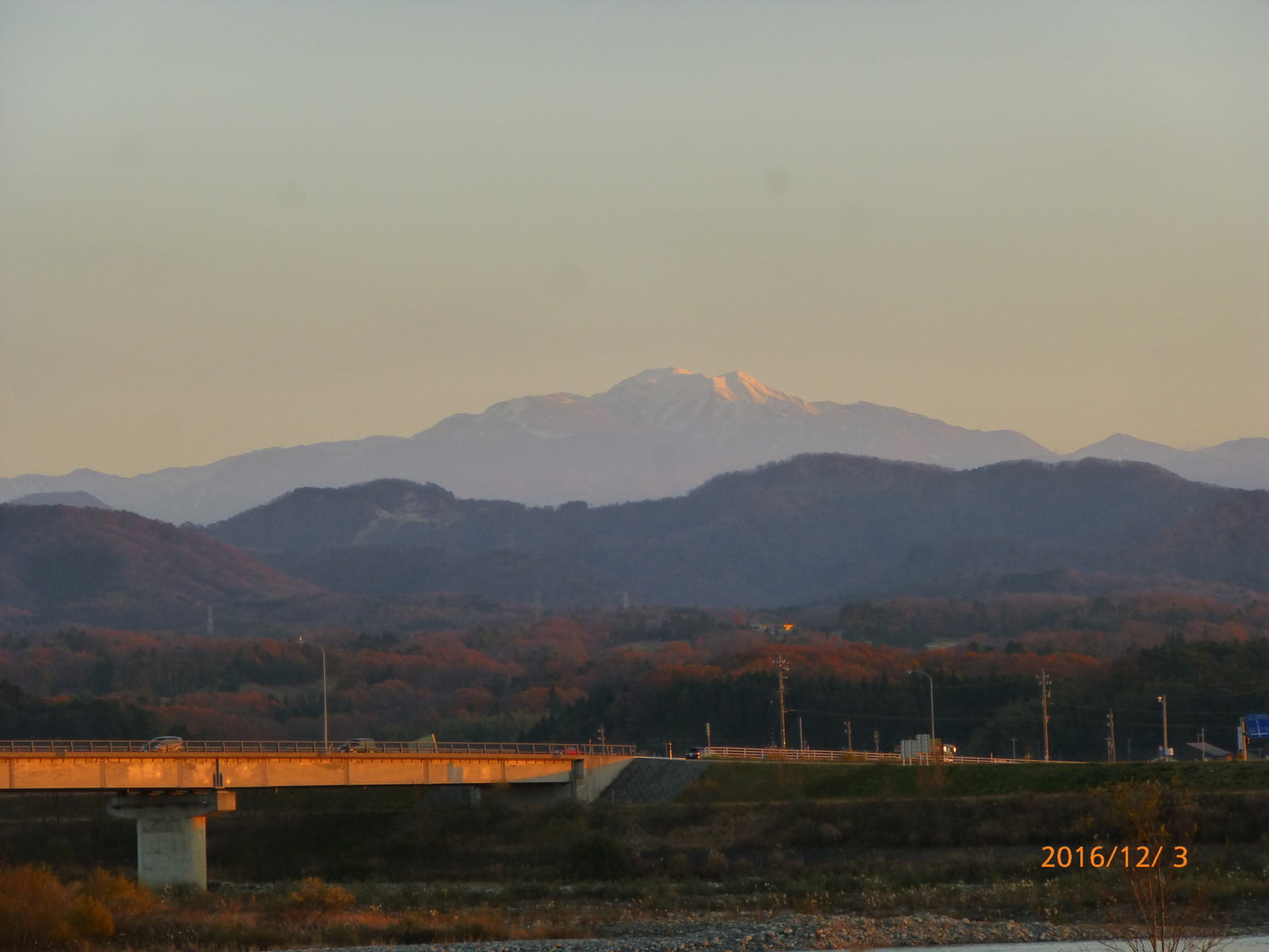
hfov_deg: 11.2
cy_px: 476
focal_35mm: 176
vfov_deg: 8.4
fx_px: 6452
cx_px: 634
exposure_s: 1/80
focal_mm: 31.3
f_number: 5.4
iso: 160
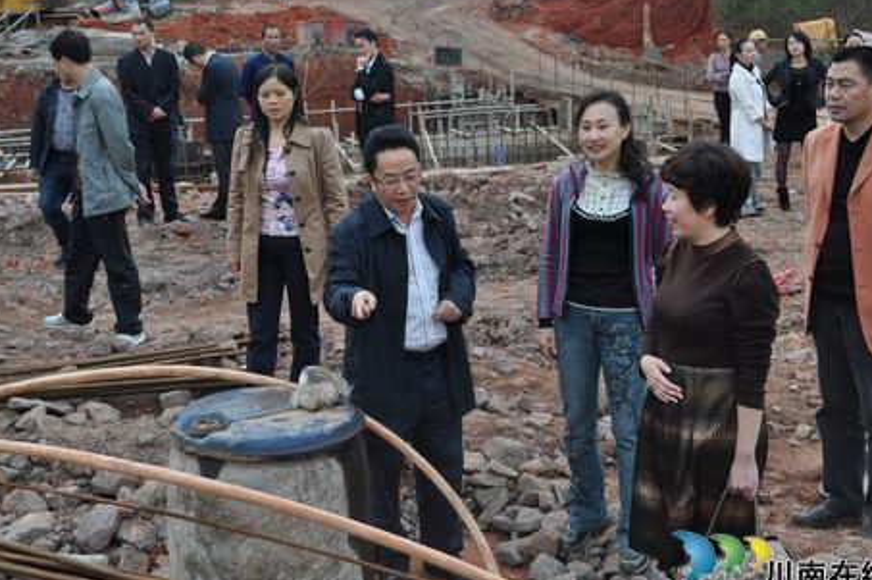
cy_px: 297
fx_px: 1282
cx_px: 435
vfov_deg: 25.5
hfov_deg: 37.6
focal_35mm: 53
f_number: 6.3
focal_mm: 32
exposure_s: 1/160
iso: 200
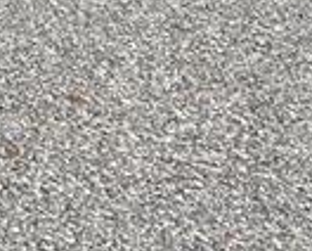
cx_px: -846
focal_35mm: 197
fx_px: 1822
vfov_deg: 7.1
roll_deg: -1.4
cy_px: -490
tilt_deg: -7.5
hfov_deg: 7.5
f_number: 1.5
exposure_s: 1/4630
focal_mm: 5.7
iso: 50
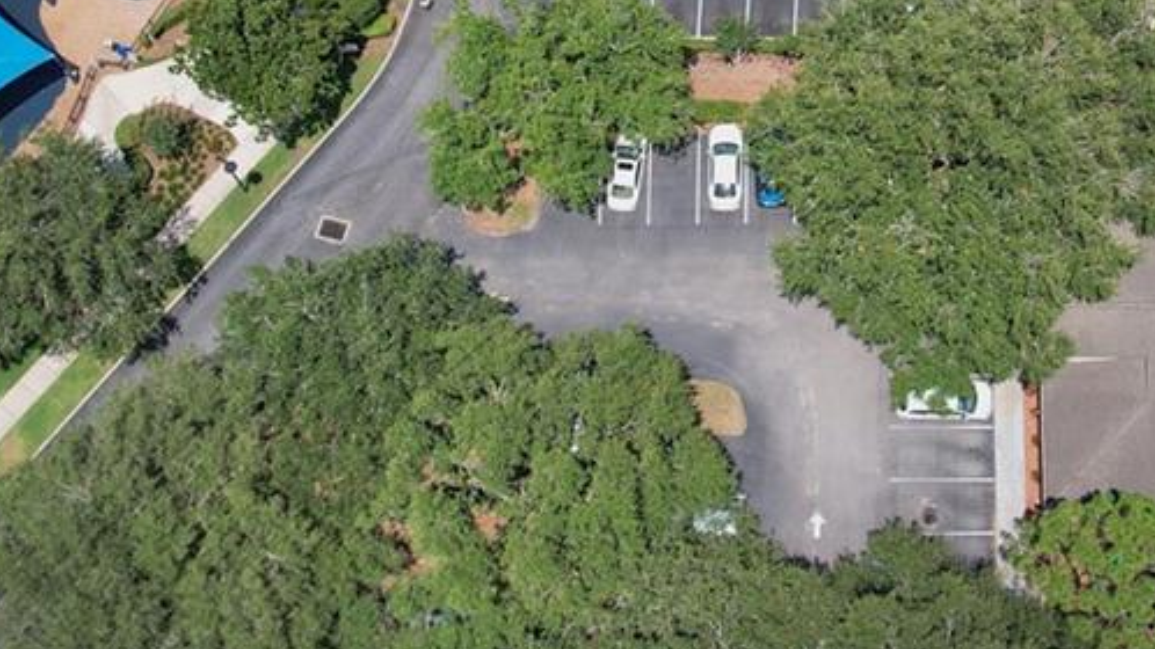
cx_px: 858
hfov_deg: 28.2
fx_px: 2266
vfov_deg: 15.6
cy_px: -176
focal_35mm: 74
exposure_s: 1/2000
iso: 100
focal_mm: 8.38
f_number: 2.8
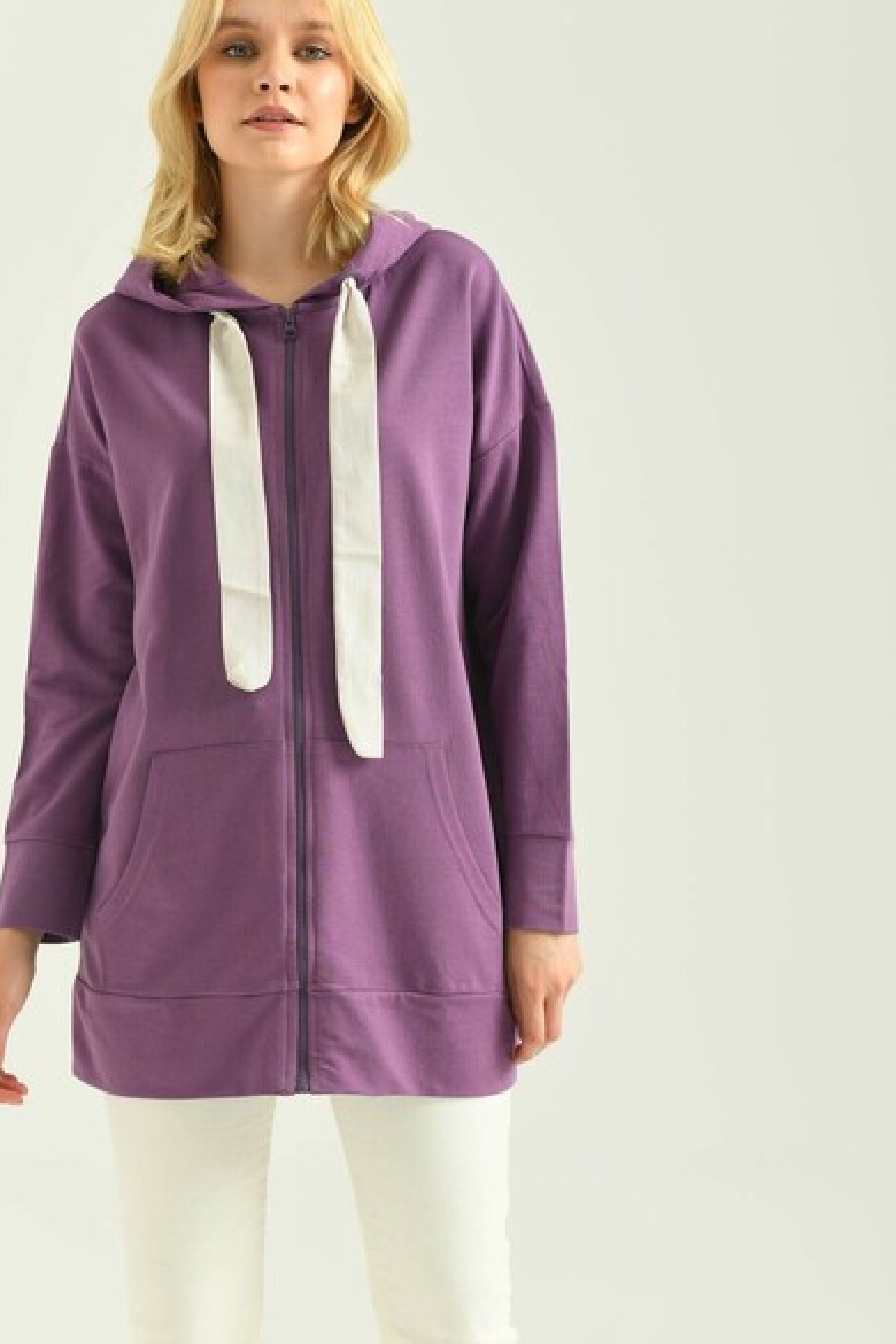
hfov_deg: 13.7
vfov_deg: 20.4
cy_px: 627
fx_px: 3733
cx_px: 411
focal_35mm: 100
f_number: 5.6
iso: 125
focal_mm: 78
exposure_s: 1/160
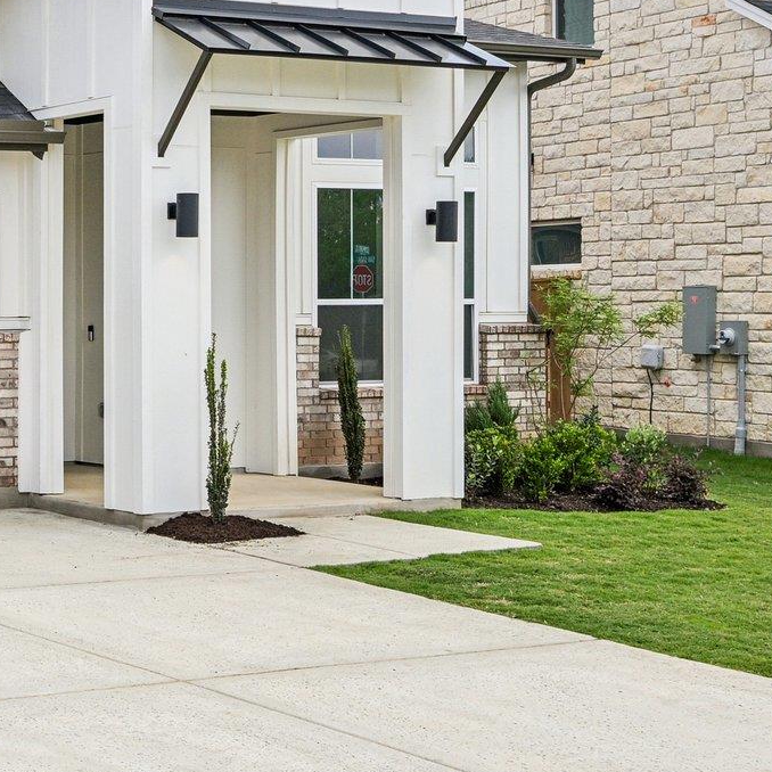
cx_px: -269
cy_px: 291
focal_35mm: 77
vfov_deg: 22.4
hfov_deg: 20.3
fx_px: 1943
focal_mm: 20
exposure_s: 1/500
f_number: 6.7
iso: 100
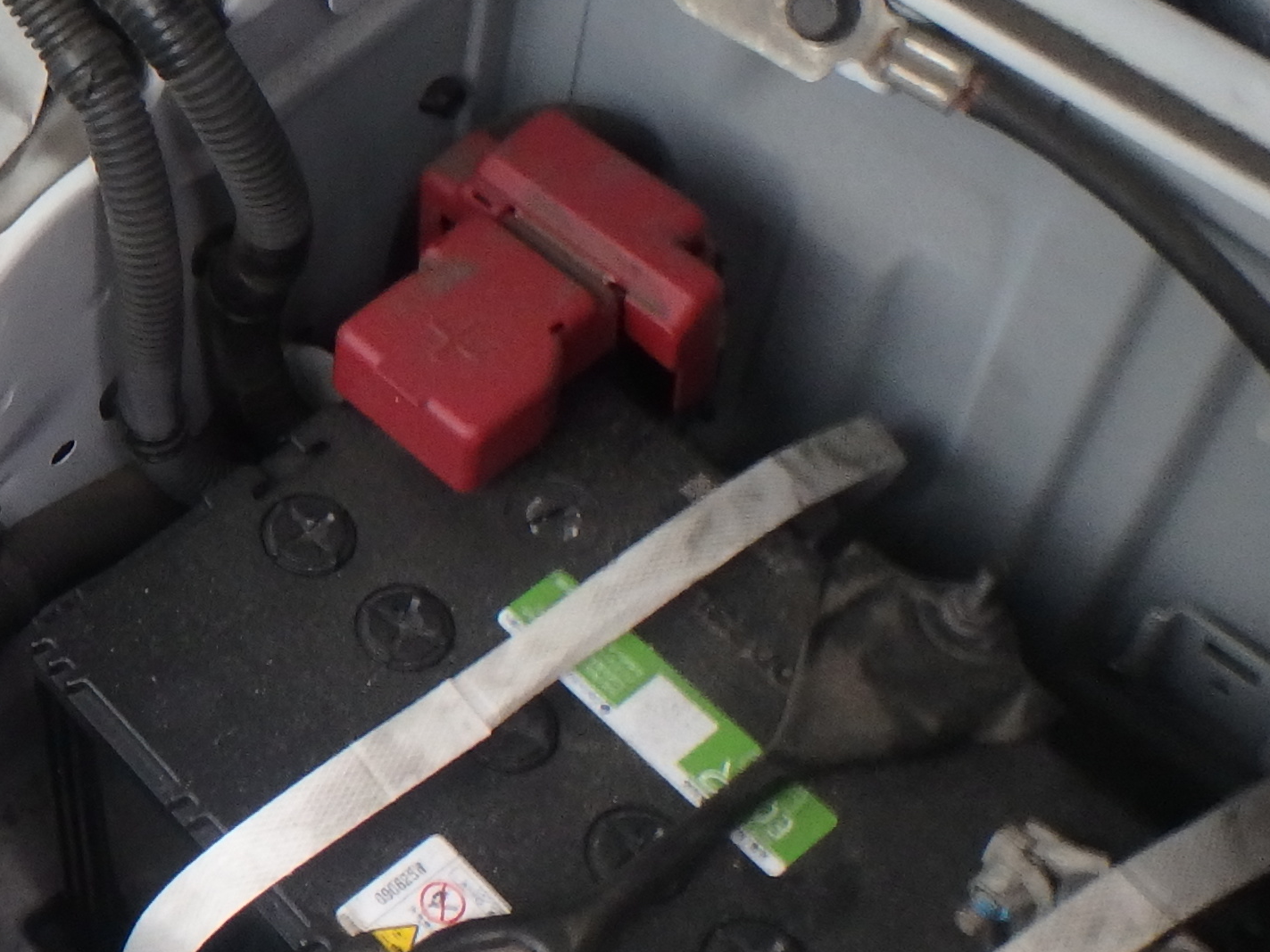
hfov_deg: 24.3
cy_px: 126
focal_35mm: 68
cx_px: -452
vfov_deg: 21.2
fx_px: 2495
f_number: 3.5
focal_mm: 3.7
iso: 200
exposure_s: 1/40
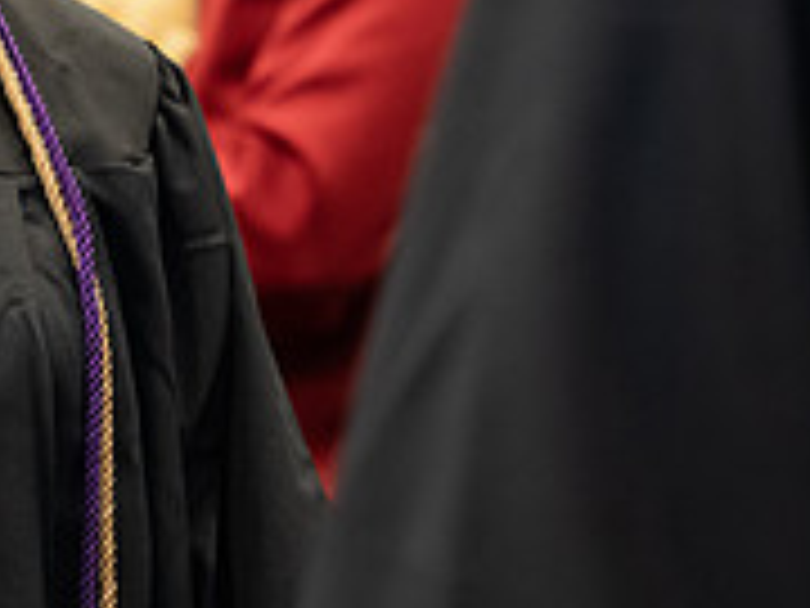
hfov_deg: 4.9
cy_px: -34
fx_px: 9430
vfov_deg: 3.7
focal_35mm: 403
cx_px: 166
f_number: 3.2
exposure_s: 1/200
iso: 2000
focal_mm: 130
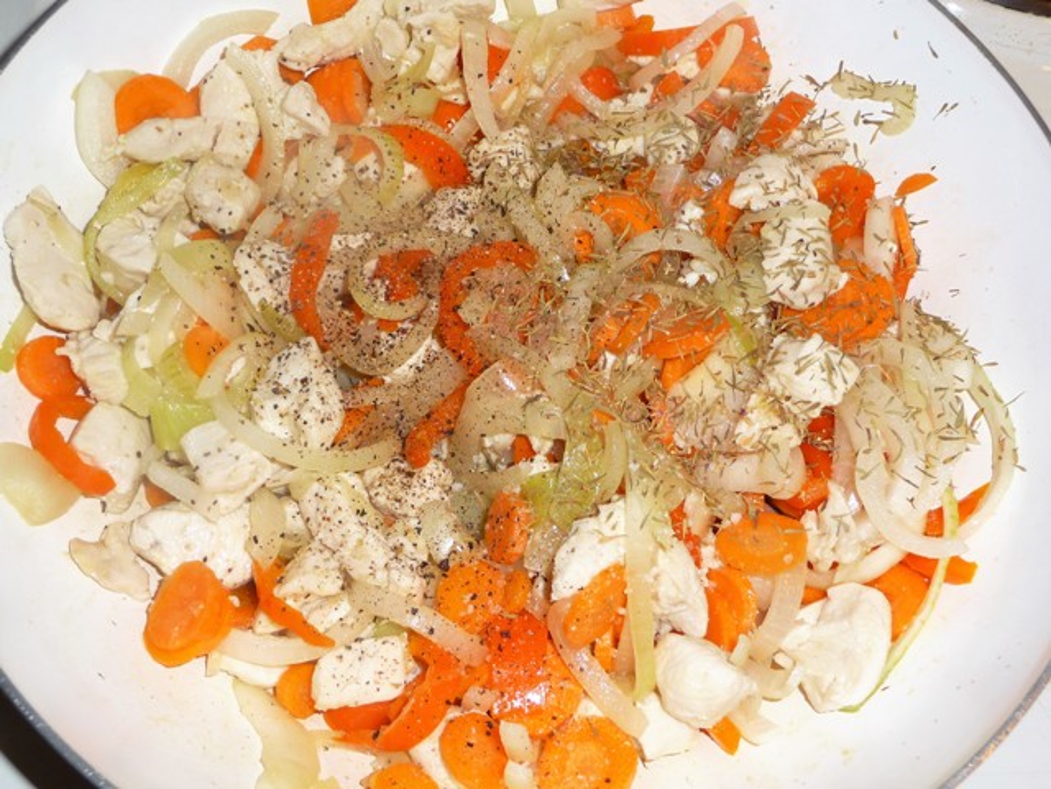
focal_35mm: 45
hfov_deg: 42.1
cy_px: 394
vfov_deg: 32.2
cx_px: 526
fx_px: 1366
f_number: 4.1
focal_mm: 7.6
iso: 100
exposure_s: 1/30
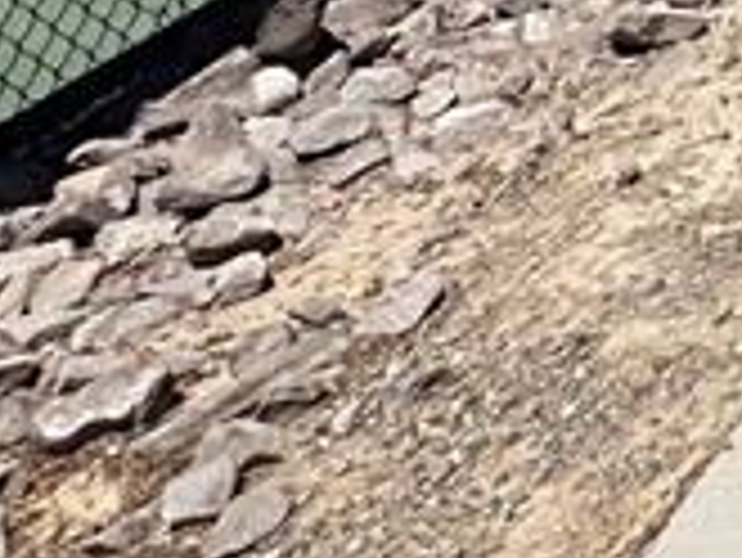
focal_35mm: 87
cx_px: 1713
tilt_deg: -5.2
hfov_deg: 15.1
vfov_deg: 13.7
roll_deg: +0.1
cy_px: -657
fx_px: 1866
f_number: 2.2
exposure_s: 1/4292
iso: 50
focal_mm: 2.22
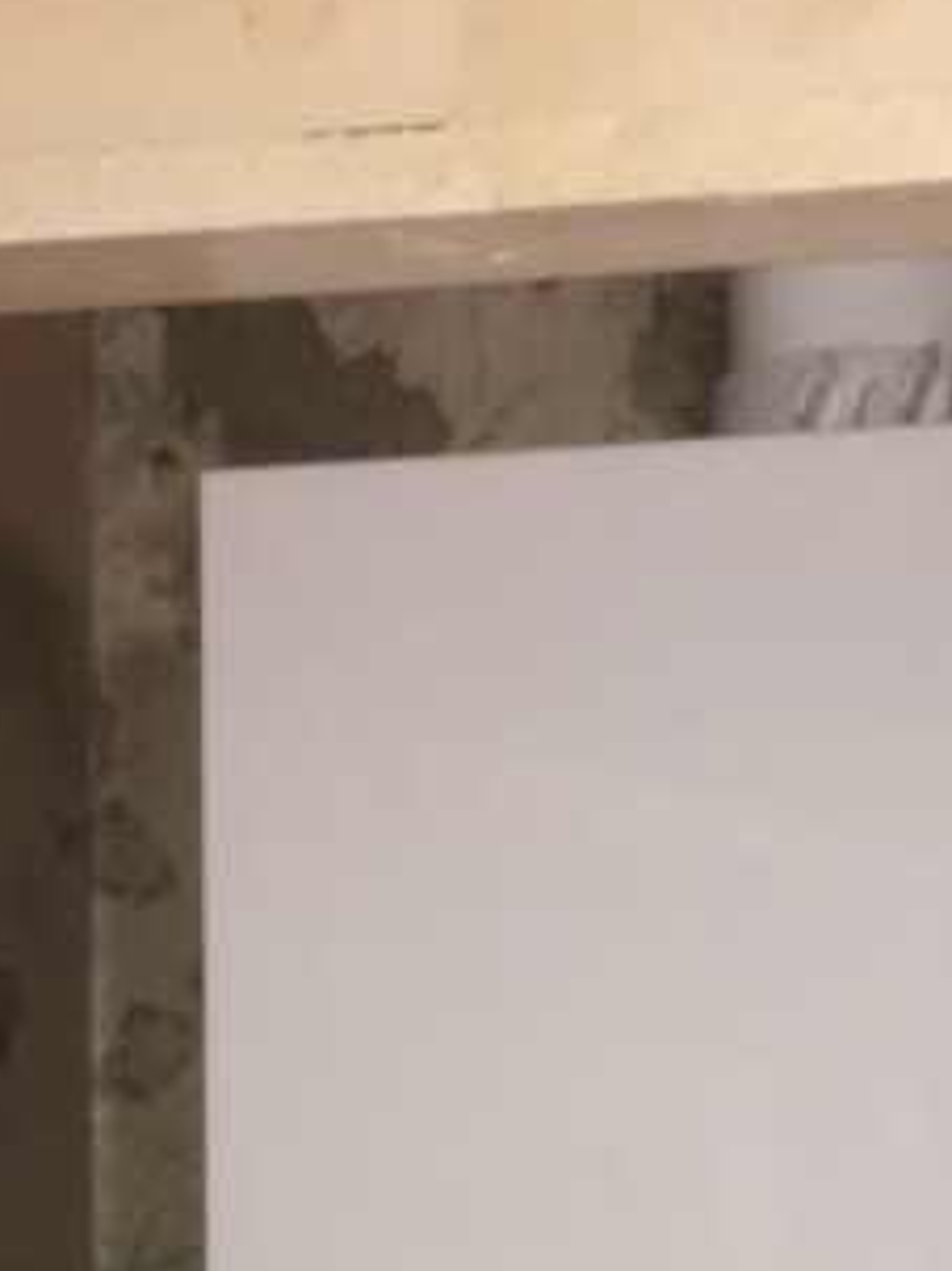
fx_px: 4220
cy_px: 1883
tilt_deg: -7.7
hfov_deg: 12.9
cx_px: 646
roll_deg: -0.7
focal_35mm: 115
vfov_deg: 15.8
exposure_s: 1/20
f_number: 2.2
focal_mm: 4.15
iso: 50
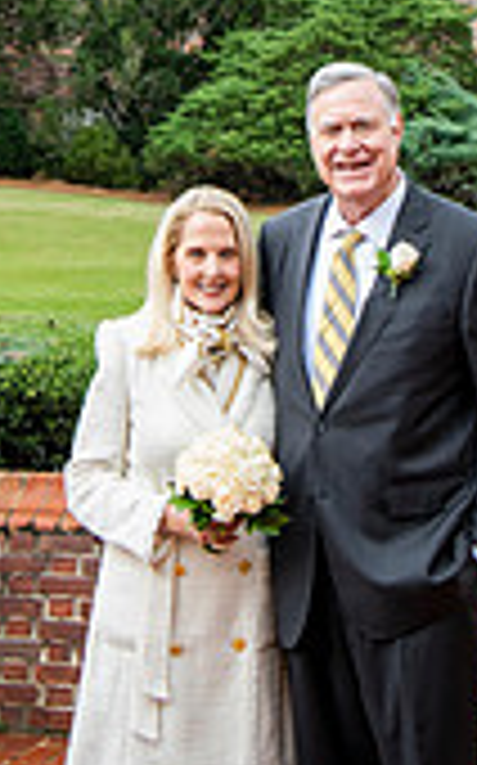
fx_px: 2250
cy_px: -176
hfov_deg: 12.1
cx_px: 279
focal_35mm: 108
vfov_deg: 18.2
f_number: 3.5
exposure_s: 1/200
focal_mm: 40
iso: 500
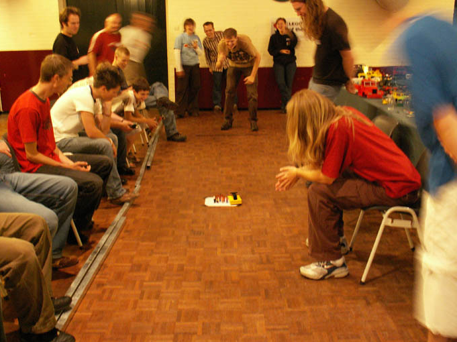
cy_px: 171
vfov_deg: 39.6
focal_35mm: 36
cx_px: 230
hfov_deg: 51.4
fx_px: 475
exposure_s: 1/3
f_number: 2.8
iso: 160
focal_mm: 5.86
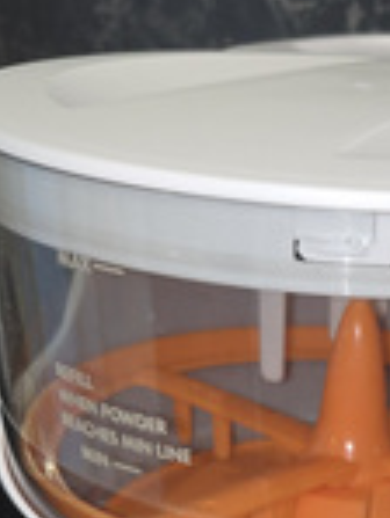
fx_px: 1155
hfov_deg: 18.6
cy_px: 702
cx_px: 395
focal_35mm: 77
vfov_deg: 22.3
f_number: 1.8
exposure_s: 1/25
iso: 100
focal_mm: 5.4
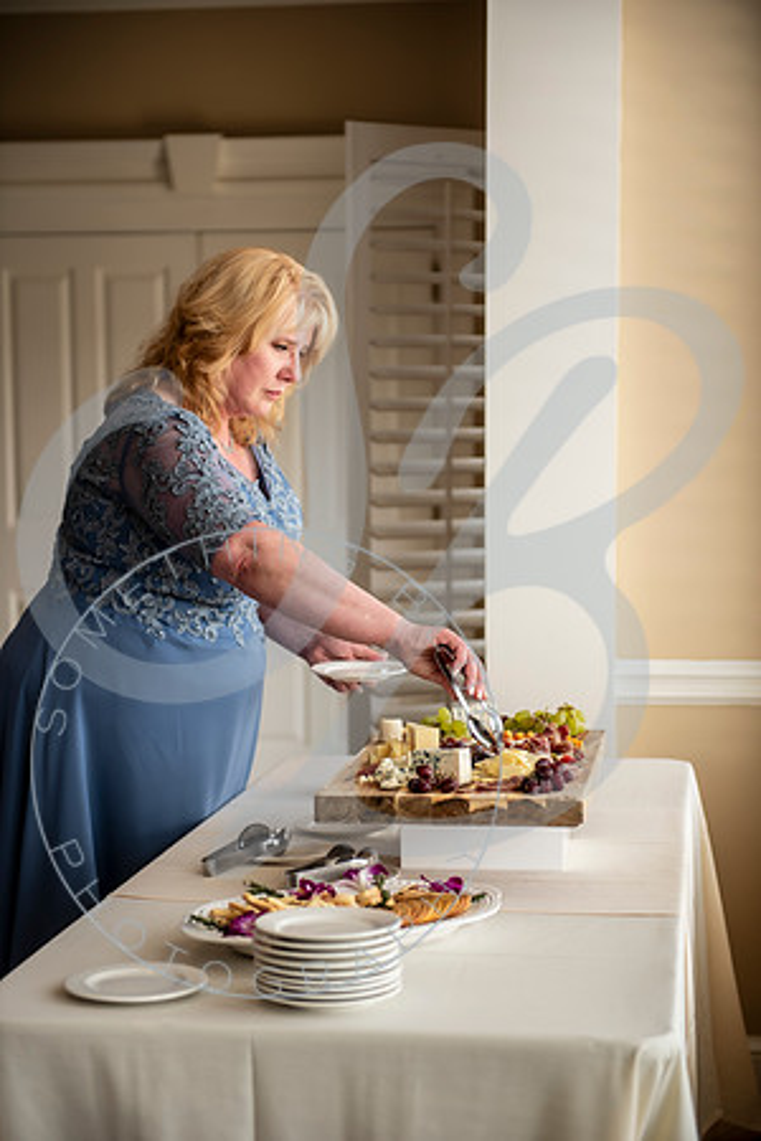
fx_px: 2219
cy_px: 570
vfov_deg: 28.8
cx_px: 380
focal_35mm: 70
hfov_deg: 19.5
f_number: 2.8
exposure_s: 1/160
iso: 100
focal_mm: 70
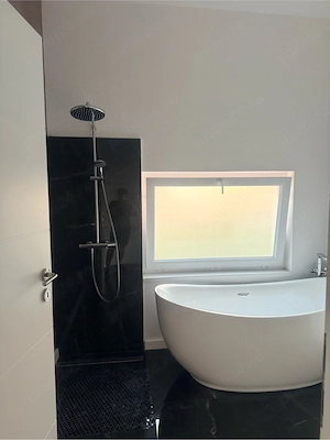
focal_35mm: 24
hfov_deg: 56.8
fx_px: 305
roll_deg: +0.0
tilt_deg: -4.1
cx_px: 165
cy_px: 220
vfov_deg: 71.6
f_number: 1.78
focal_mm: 6.76
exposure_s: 1/60
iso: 250
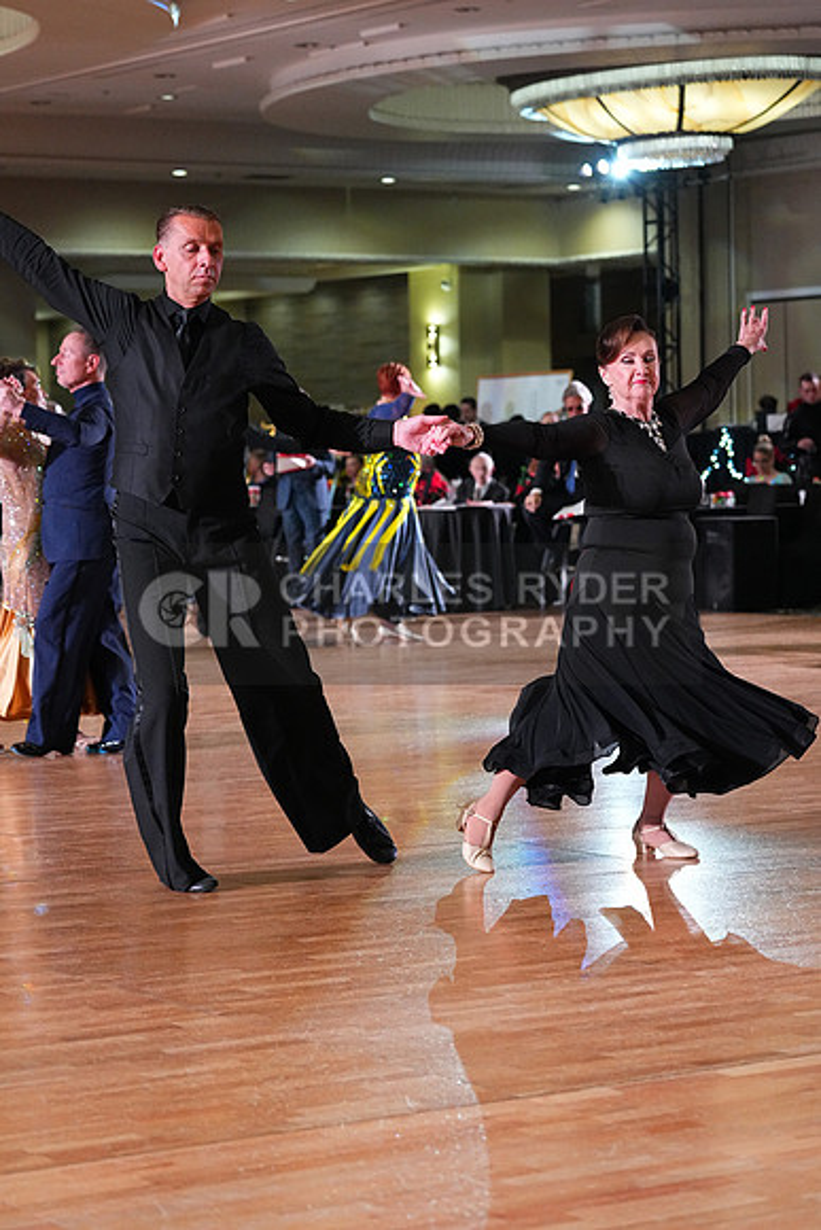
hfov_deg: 15.0
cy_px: 615
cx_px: 410
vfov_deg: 22.4
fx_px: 3111
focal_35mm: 91
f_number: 4.5
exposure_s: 1/400
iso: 6400
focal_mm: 91
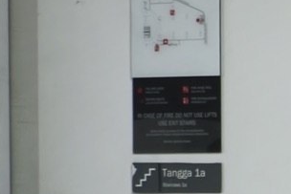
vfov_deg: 5.3
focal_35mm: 252
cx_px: 759
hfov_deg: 7.5
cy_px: 394
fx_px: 2038
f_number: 1.9
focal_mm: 7.1
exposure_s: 1/50
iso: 1000
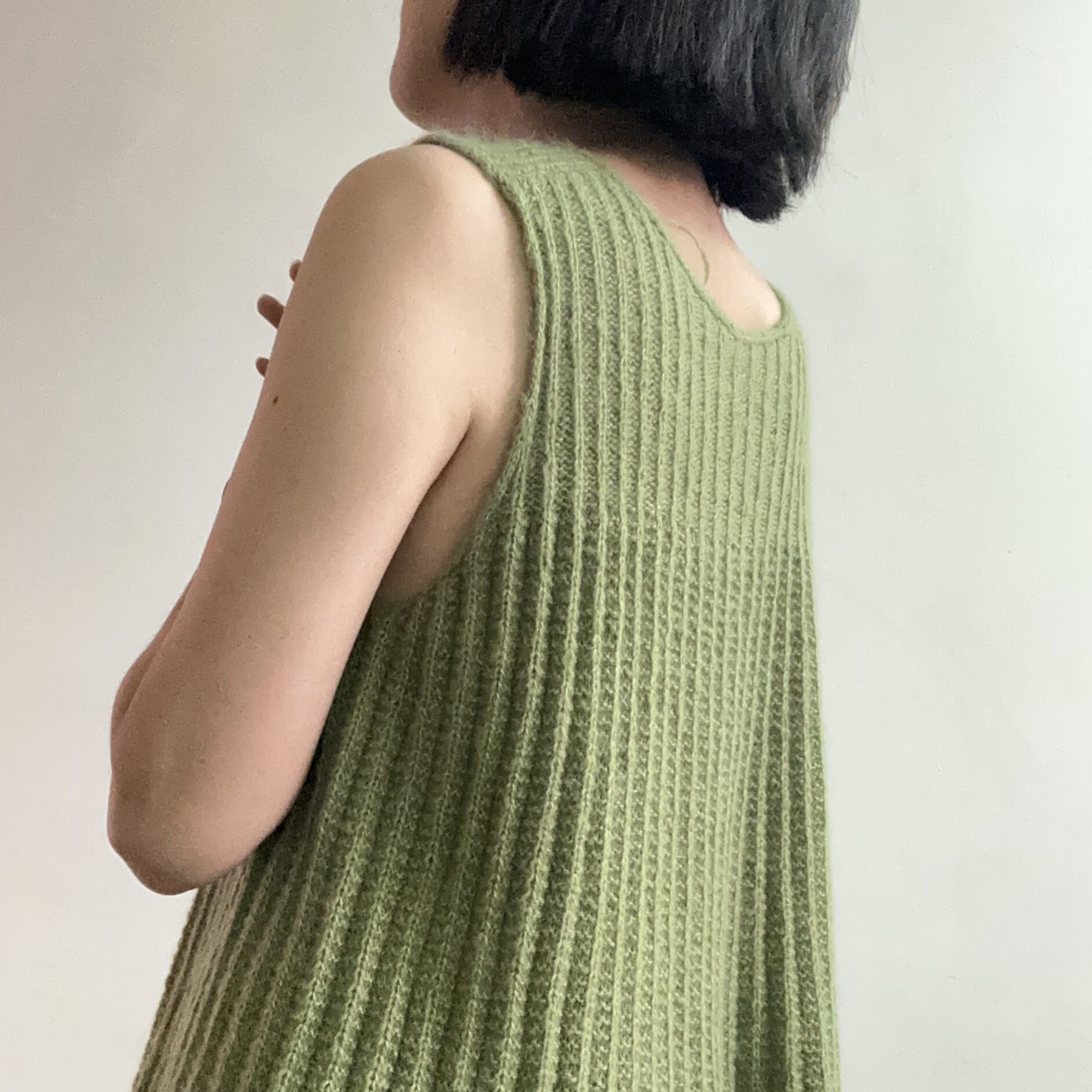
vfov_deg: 45.6
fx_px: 1285
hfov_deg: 46.0
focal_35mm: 36
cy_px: 688
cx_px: 538
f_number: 1.9
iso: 640
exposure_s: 1/30
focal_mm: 2.69
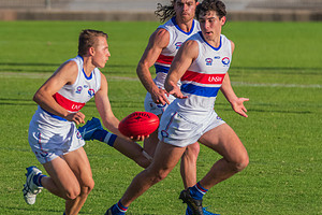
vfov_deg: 1.3
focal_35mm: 1028
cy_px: 119
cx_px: 12
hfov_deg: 2.0
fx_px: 9194
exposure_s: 1/3200
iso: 1000
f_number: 6
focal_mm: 420
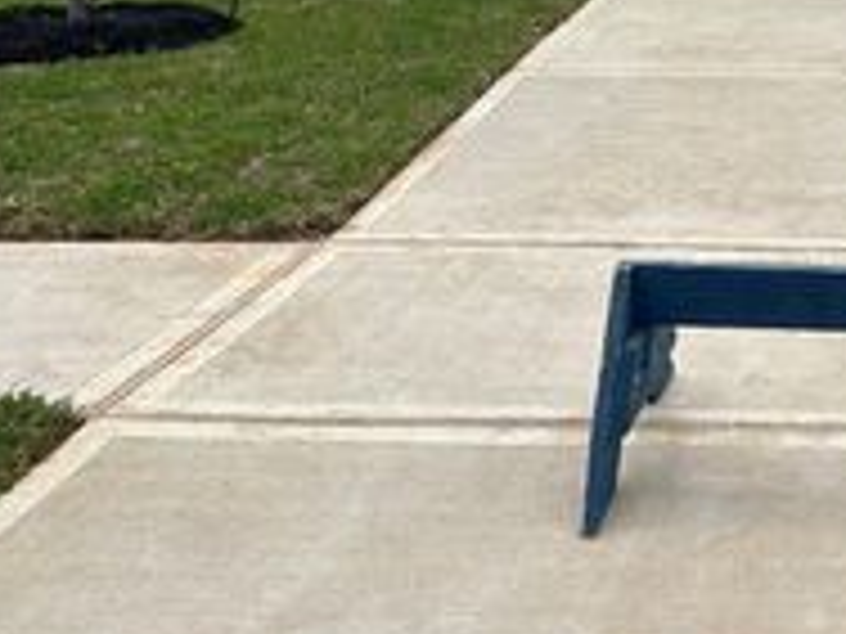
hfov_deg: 26.4
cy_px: -115
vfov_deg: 20.1
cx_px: 886
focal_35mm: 69
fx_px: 1686
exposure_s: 1/4831
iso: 50
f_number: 1.5
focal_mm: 5.7
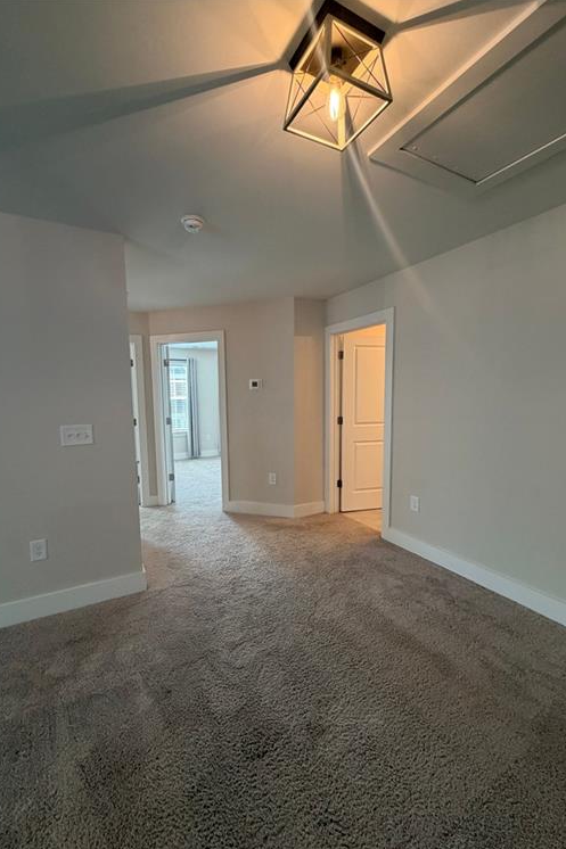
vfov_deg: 100.4
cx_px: 276
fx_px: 354
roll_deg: +0.5
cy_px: 434
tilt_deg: -5.9
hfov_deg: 77.3
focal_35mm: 15
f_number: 2.2
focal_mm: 2.22
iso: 160
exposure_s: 1/60
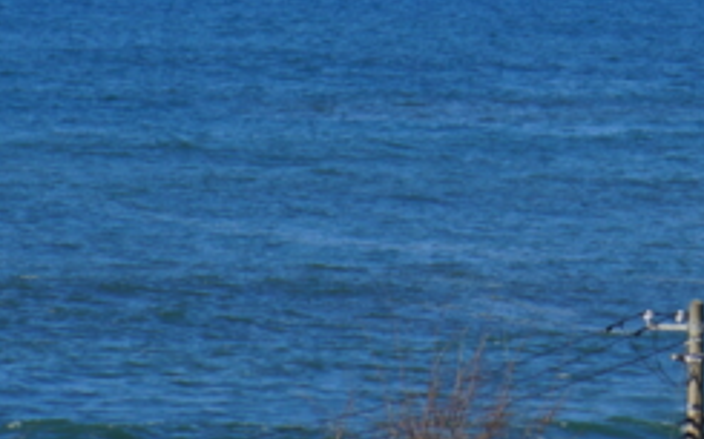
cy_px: -165
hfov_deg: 2.1
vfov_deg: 1.3
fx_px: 19163
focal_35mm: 999
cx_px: 710
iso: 100
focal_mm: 200
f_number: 8
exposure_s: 1/350
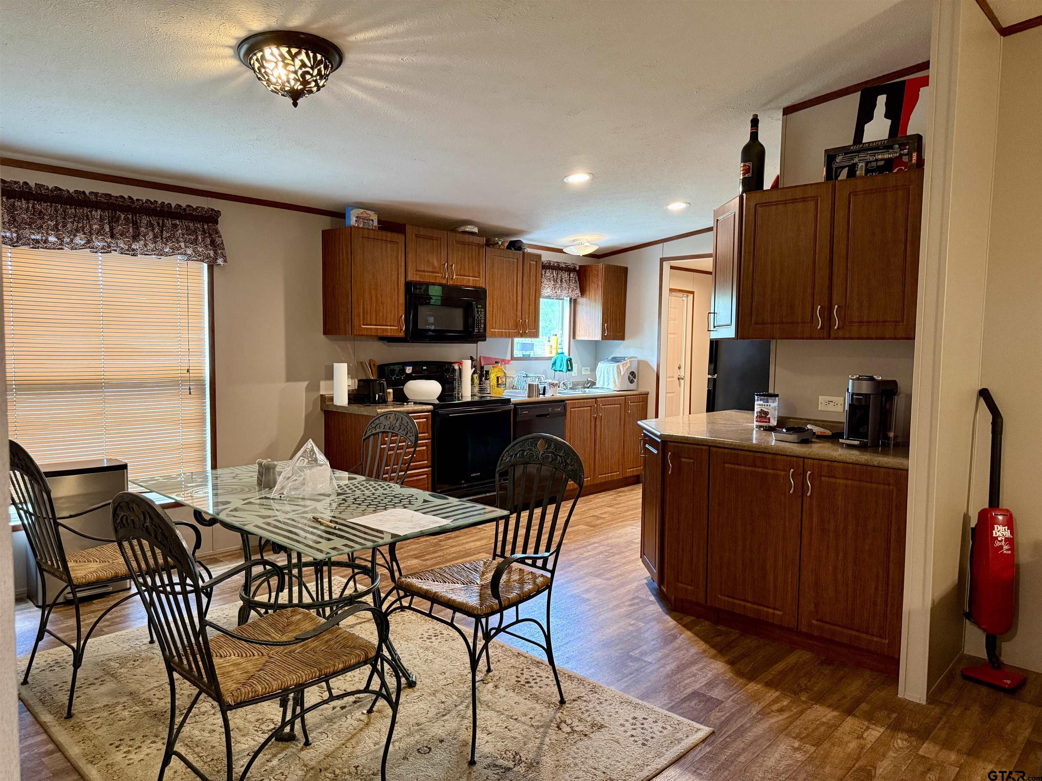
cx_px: 521
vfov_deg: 56.8
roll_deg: -0.9
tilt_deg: -3.5
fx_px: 722
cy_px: 390
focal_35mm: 24
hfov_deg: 71.6
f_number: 1.78
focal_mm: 6.76
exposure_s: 1/60
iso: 640
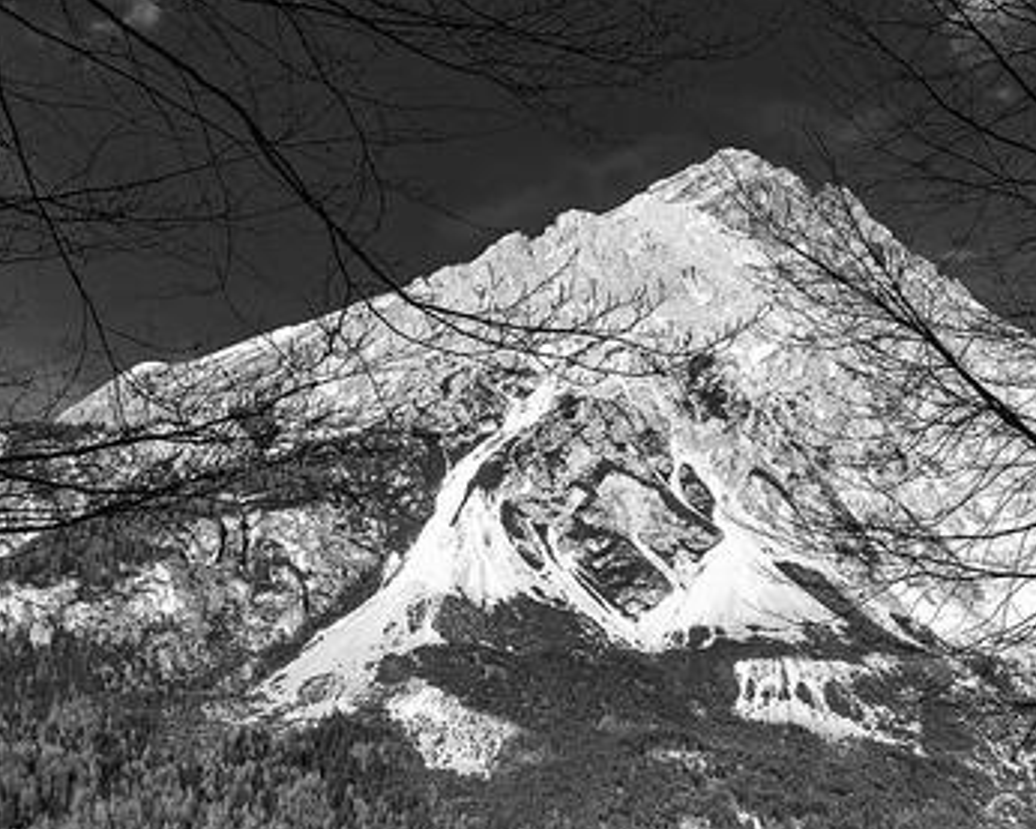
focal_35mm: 61
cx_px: 770
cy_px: 542
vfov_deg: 24.9
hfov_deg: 30.5
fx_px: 1871
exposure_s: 1/400
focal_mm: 18
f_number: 10
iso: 200
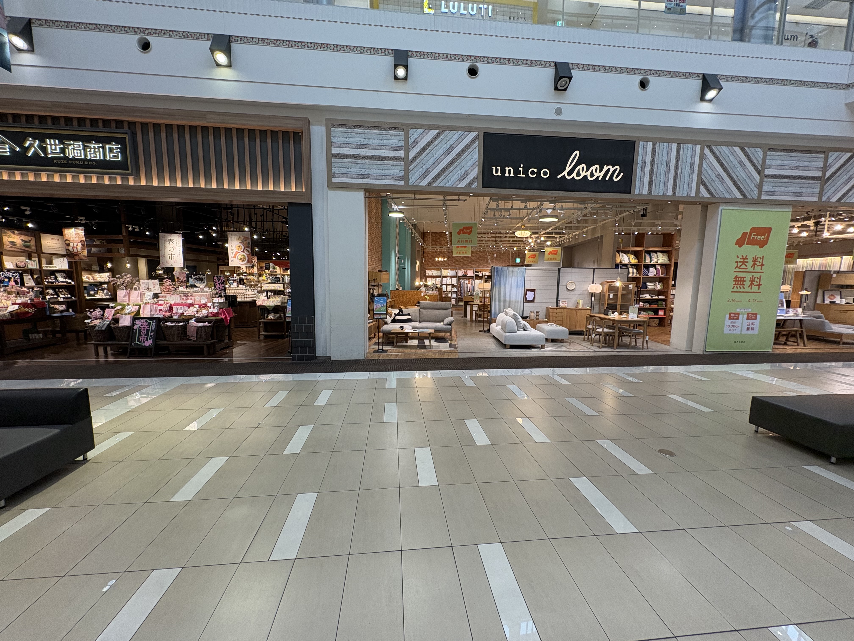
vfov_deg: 85.7
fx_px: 345
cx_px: 427
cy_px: 320
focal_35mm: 14
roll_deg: -0.5
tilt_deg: -6.8
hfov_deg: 102.1
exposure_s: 1/120
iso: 200
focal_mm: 2.22
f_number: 2.2
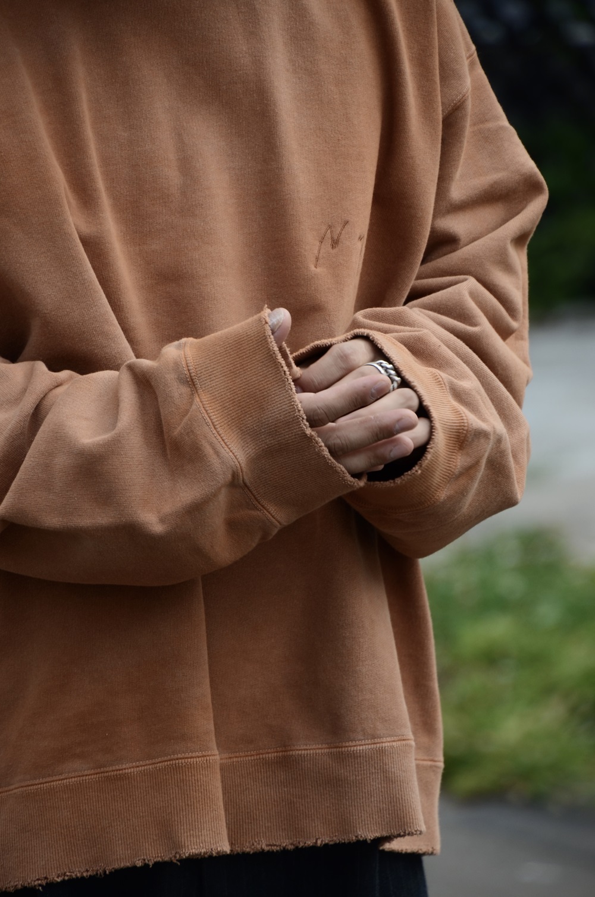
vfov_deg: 7.4
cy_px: 448
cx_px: 298
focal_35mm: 278
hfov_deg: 4.9
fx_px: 6908
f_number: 6.3
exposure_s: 1/250
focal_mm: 185
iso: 200
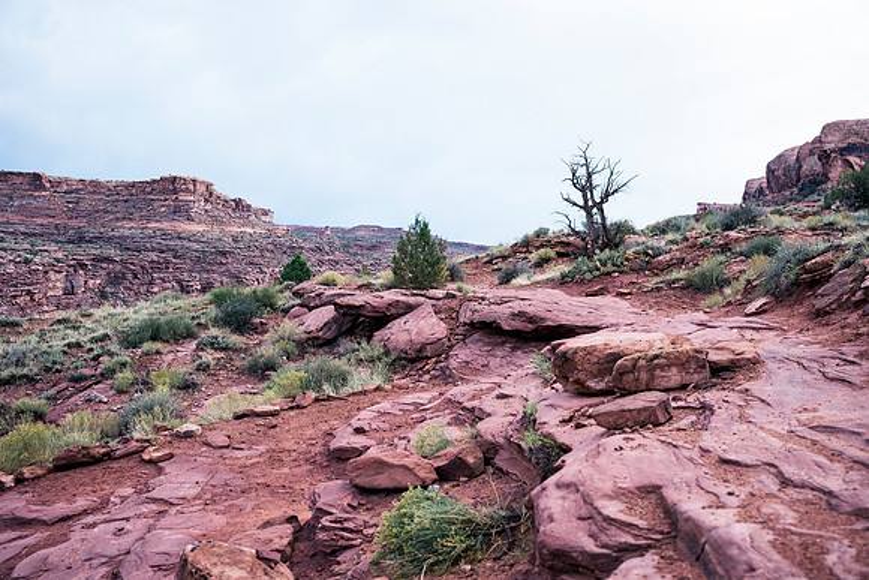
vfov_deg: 36.9
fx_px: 869
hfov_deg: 53.1
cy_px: 290
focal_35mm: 36
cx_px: 434
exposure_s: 1/160
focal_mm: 36
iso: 3200
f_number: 4.5
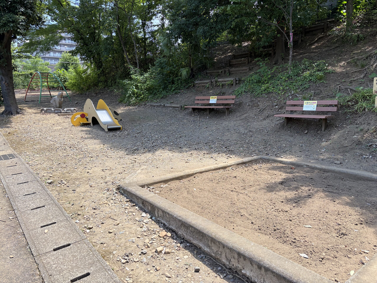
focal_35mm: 26
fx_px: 283
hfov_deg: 67.3
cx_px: 188
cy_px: 142
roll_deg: +1.2
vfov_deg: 53.1
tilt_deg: -8.6
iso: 50
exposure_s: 1/607
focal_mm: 5.96
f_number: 1.6
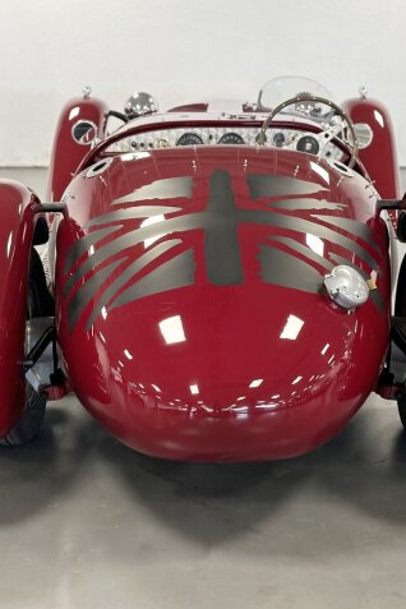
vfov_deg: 30.1
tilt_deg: -16.8
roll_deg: +0.4
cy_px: 304
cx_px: 214
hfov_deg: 20.3
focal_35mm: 67
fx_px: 1133
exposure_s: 1/50
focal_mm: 6.86
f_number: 1.78
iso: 160
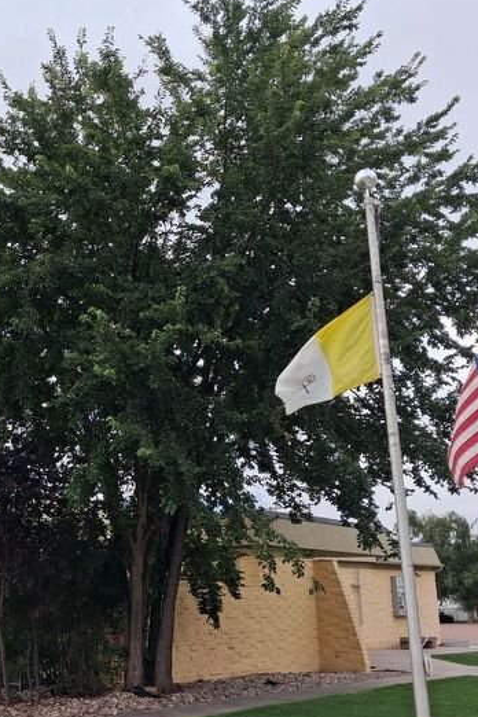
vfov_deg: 45.4
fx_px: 856
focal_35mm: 43
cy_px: 380
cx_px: 137
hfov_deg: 30.8
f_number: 1.8
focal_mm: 4
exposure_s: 1/118
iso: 25
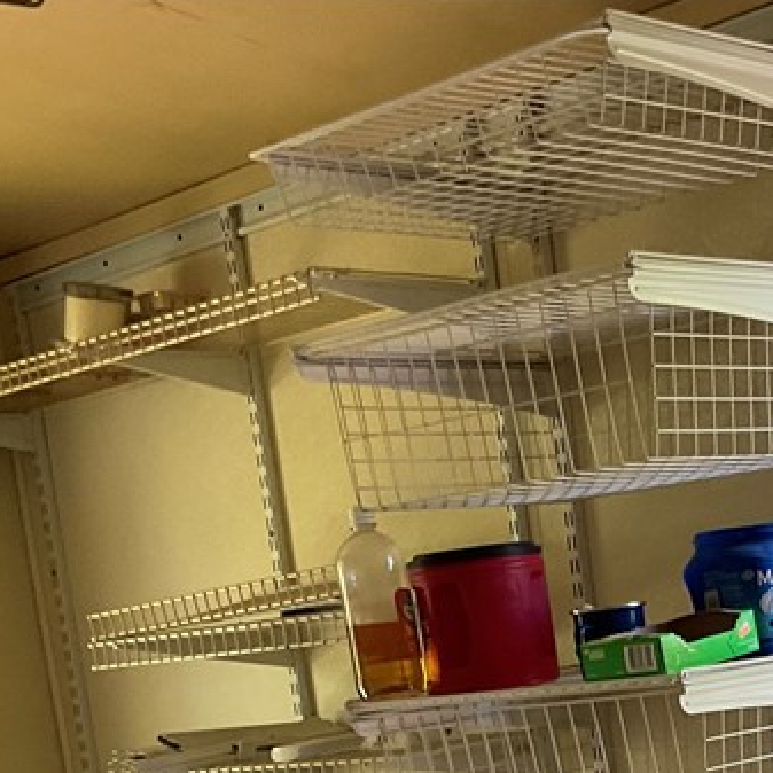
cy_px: 876
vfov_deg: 21.0
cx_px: 686
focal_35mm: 78
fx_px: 1971
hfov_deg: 21.7
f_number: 1.8
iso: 80
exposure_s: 1/60
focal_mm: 3
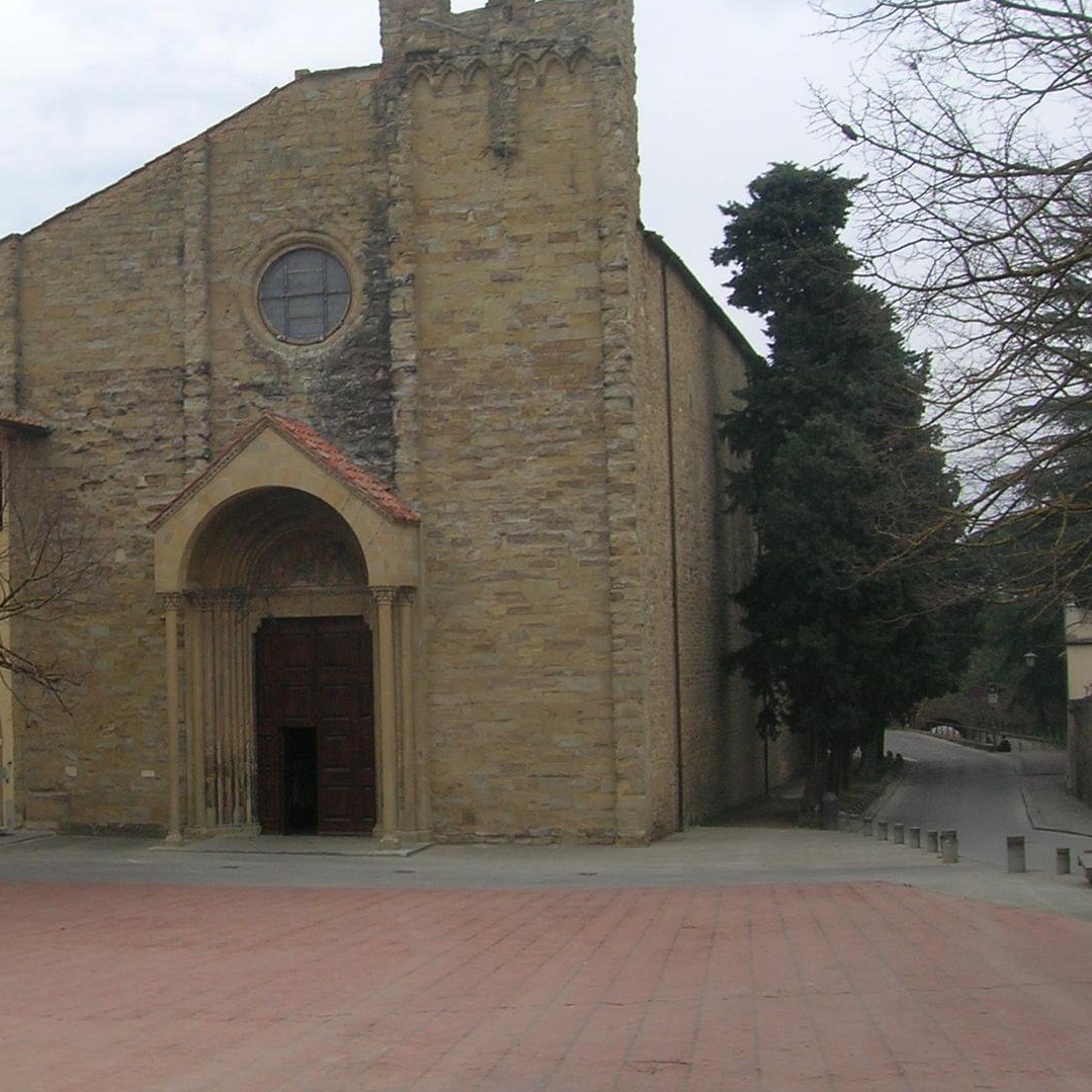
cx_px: 256
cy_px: 442
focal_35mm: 55
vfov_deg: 31.0
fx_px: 1963
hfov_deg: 30.5
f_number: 4.9
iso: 50
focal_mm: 5.8
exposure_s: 1/57.2
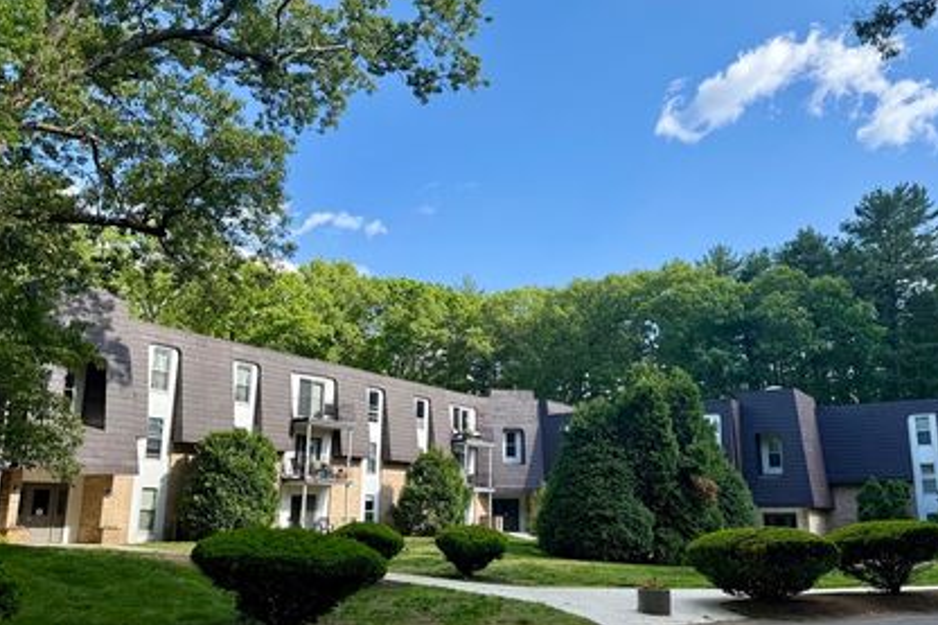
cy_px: 333
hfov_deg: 61.8
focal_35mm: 30
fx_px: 781
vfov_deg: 43.6
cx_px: 523
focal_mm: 6.76
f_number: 1.78
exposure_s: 1/2110
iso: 80
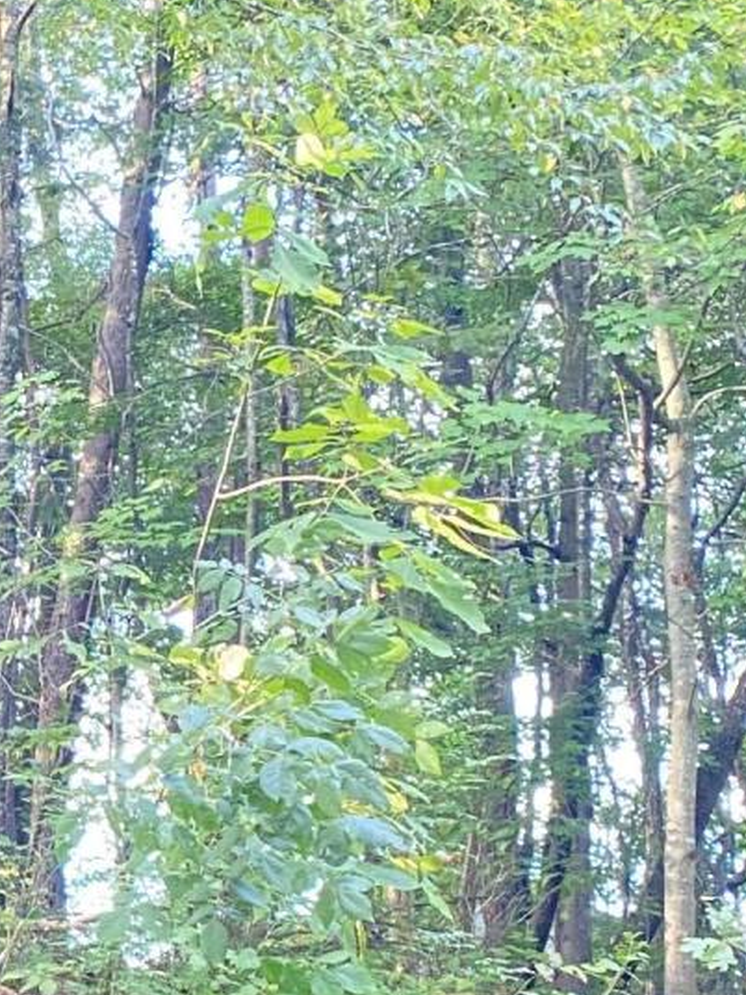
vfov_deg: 19.9
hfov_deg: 14.4
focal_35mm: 97
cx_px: -301
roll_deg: +1.9
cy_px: 878
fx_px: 2787
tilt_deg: +7.5
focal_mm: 4.25
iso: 200
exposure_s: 1/60
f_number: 1.8
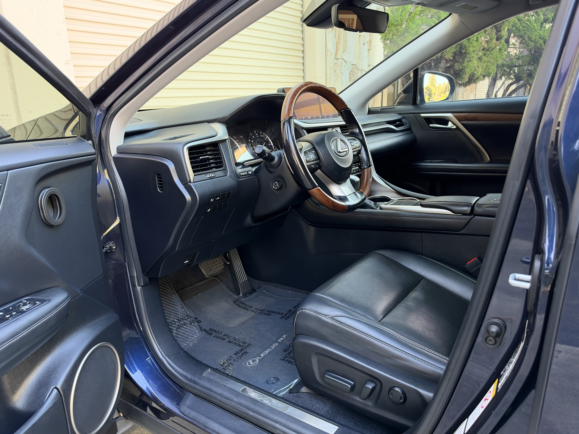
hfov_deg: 69.4
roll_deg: +2.1
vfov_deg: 54.9
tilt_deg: -14.9
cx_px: 290
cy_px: 217
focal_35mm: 25
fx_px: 418
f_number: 1.8
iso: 400
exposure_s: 1/74
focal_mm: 6.93
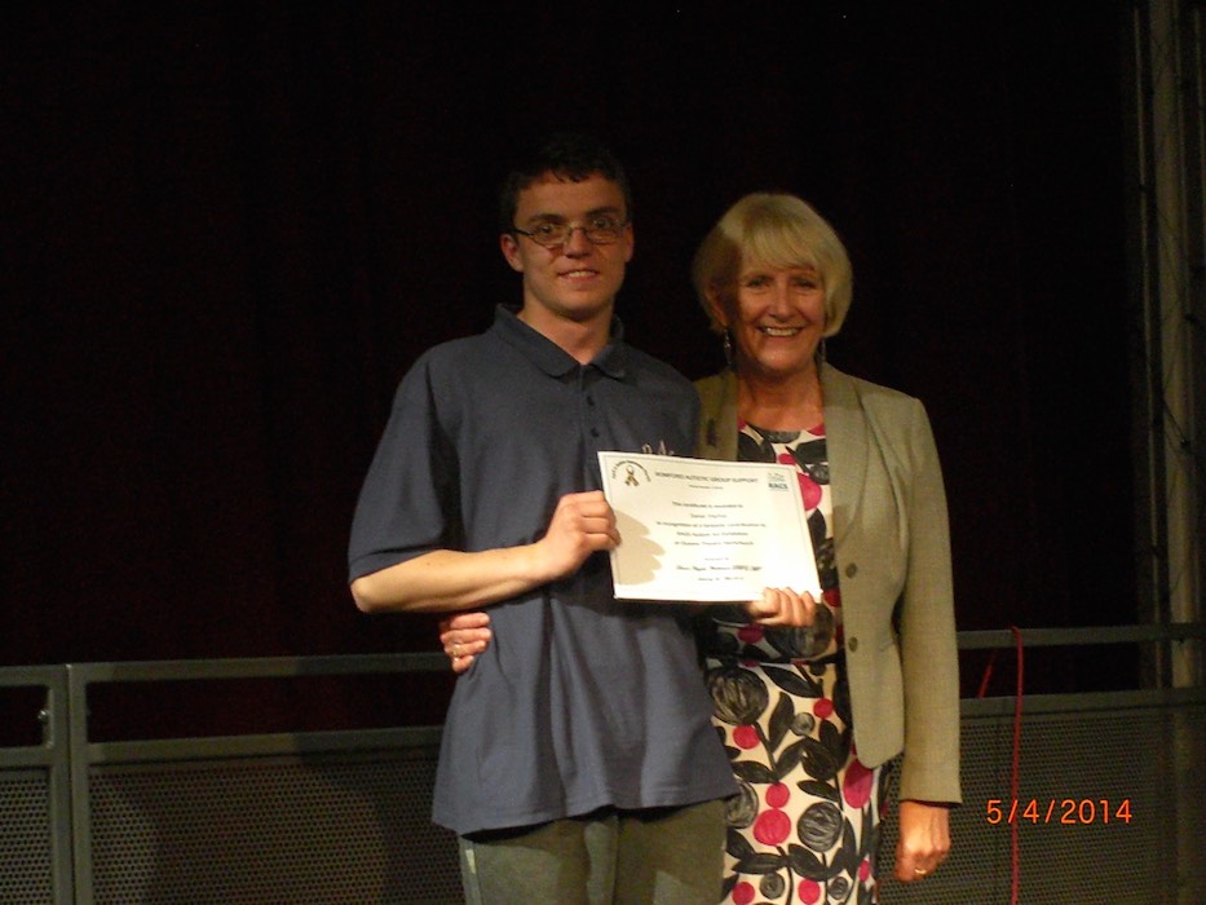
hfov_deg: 17.3
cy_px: 452
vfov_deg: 13.0
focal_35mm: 114
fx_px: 3972
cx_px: 603
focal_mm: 23.7
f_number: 5.1
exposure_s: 1/200
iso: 1600
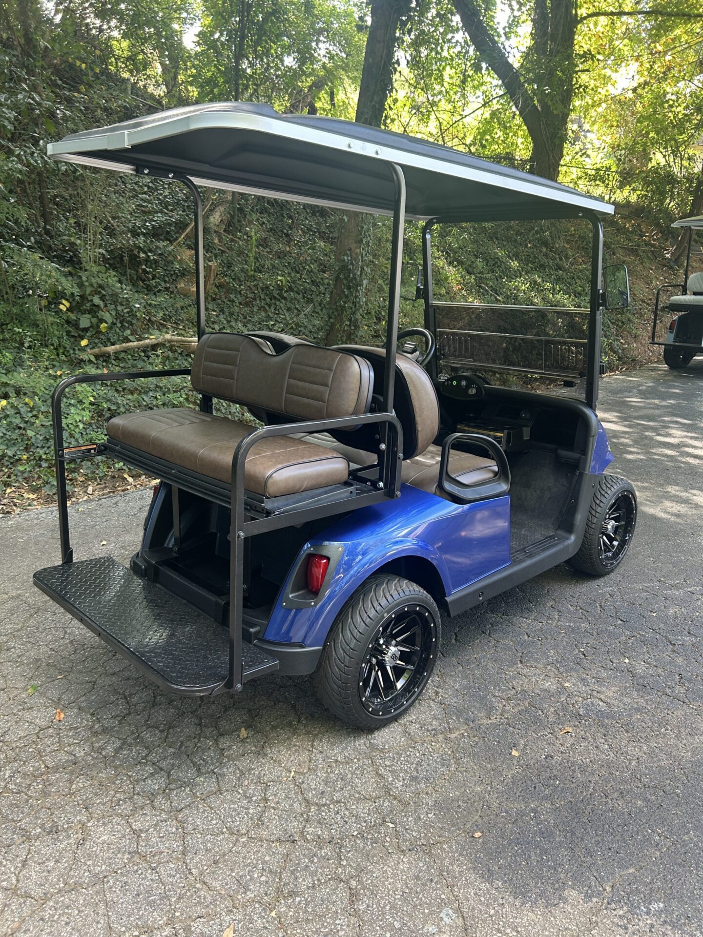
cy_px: 468
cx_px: 352
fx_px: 704
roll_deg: +0.3
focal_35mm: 26
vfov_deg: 67.3
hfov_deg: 53.1
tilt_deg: -12.4
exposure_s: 1/121
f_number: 1.5
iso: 100
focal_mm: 5.7
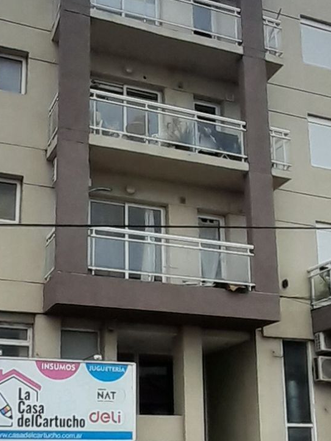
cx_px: 149
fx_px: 586
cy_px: 307
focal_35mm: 46
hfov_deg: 31.5
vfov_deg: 40.5
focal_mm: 1.13
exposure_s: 1/1333
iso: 40
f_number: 2.2
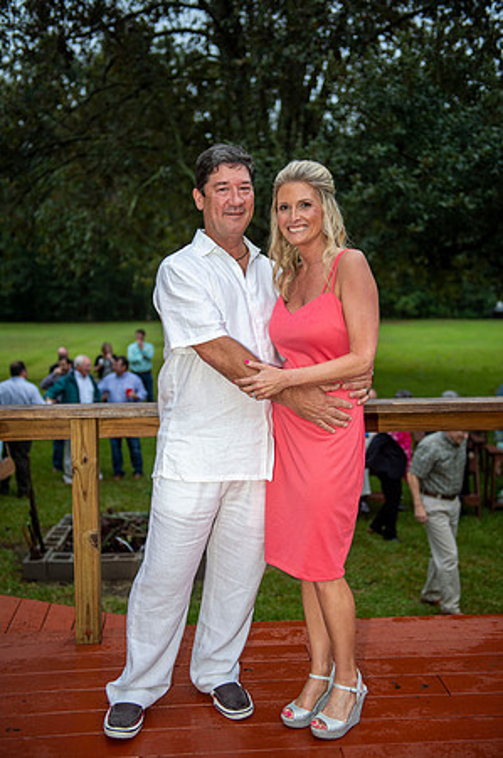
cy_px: 379
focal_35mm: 42
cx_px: 252
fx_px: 882
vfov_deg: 46.4
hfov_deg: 31.8
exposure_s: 1/200
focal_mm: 42
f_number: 2.8
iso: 800
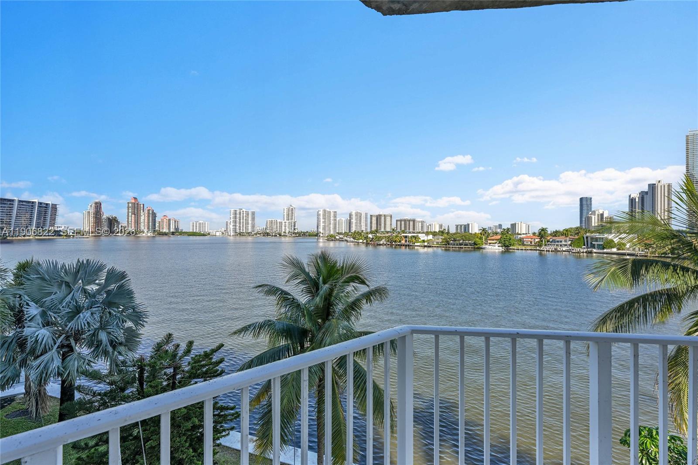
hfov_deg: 104.3
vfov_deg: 81.2
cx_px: 349
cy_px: 232
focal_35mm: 14
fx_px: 271
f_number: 9
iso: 100
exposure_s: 1/50
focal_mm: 14
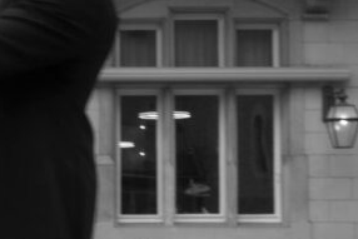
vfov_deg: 10.5
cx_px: -85
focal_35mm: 129
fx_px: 1283
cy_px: -16
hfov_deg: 15.3
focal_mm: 36
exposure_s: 1/30
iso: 320
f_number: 13
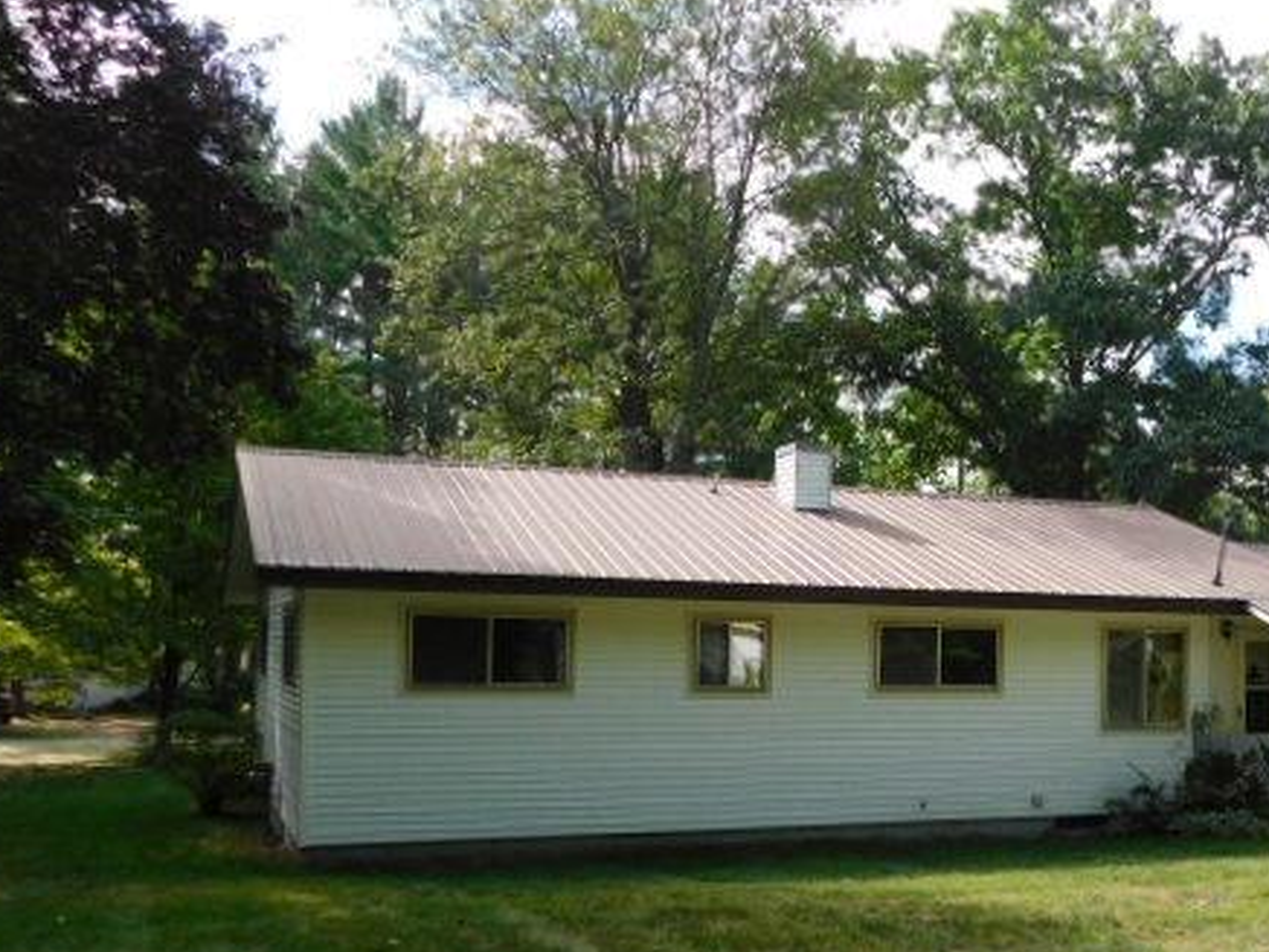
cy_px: 618
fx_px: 1503
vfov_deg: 34.9
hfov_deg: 44.8
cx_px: 886
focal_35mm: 41
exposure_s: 1/640
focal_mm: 4.9
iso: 125
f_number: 3.2
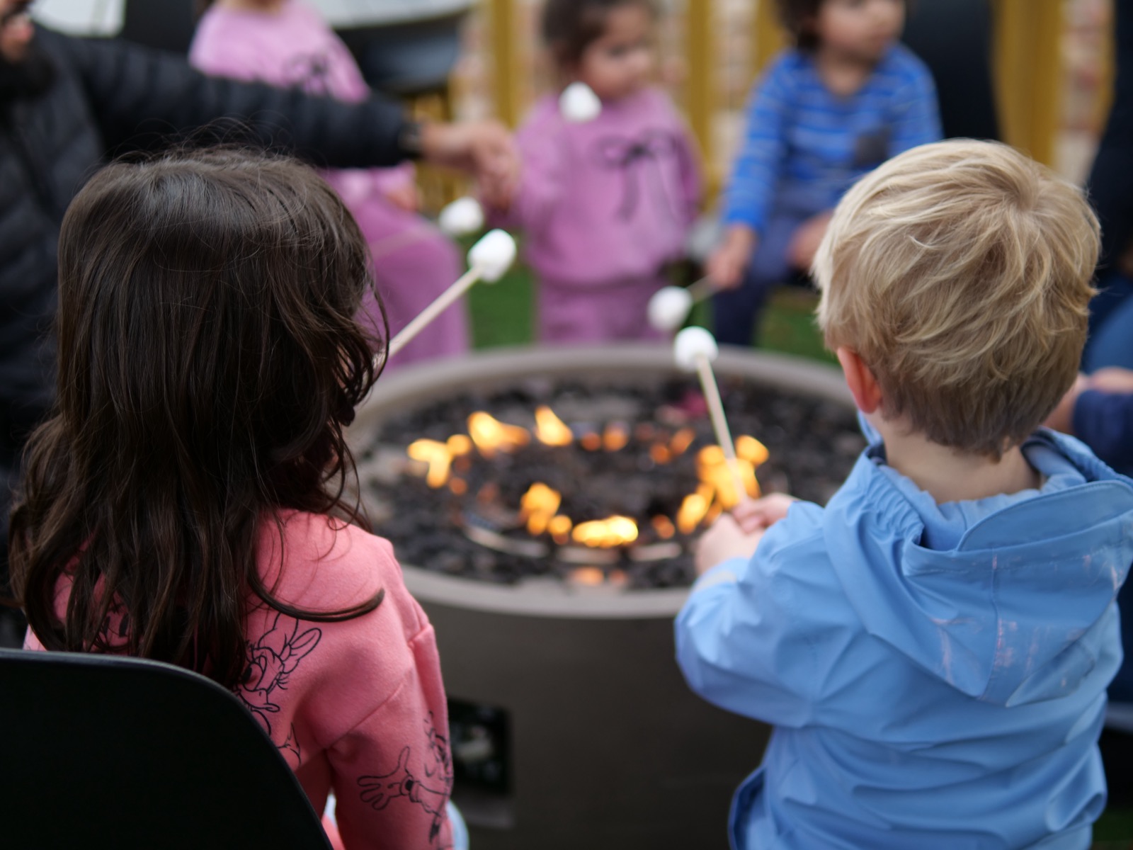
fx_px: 1964
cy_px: 425
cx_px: 566
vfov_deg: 24.4
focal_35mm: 60
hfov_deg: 32.2
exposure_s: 1/1300
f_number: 1.4
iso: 200
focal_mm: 30
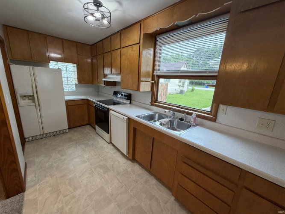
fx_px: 115
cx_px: 142
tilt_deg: -12.7
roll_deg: -2.5
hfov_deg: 102.1
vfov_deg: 85.7
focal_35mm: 14
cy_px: 107
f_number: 2.2
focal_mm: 2.2
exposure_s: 1/120
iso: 250
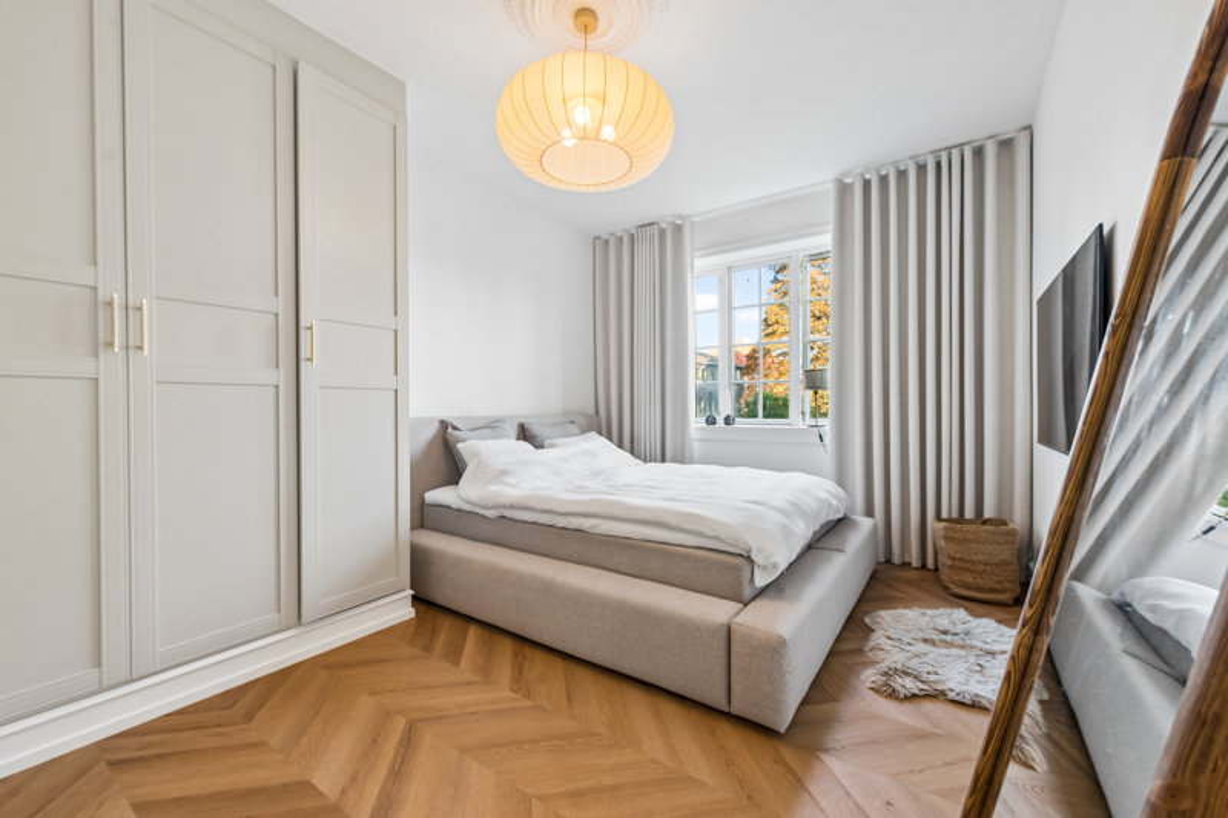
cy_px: 409
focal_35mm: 14
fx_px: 477
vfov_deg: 81.2
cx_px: 614
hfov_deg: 104.3
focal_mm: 14
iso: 250
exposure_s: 1/6
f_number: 9
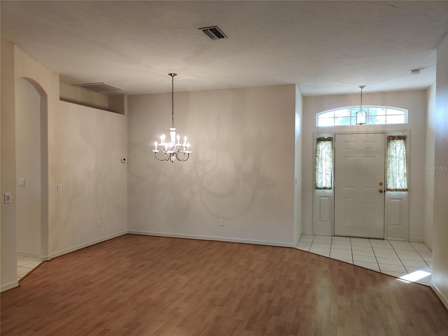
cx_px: 224
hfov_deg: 65.3
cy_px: 168
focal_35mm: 27
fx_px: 349
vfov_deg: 51.4
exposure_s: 1/50
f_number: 1.65
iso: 160
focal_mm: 4.75
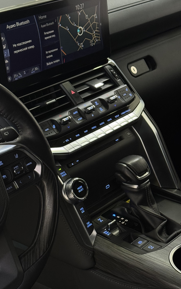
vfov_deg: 28.5
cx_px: 71
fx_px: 568
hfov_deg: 18.1
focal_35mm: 72
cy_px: 184
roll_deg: -0.8
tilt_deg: -30.5
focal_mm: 6.8
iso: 400
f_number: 1.8
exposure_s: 1/33
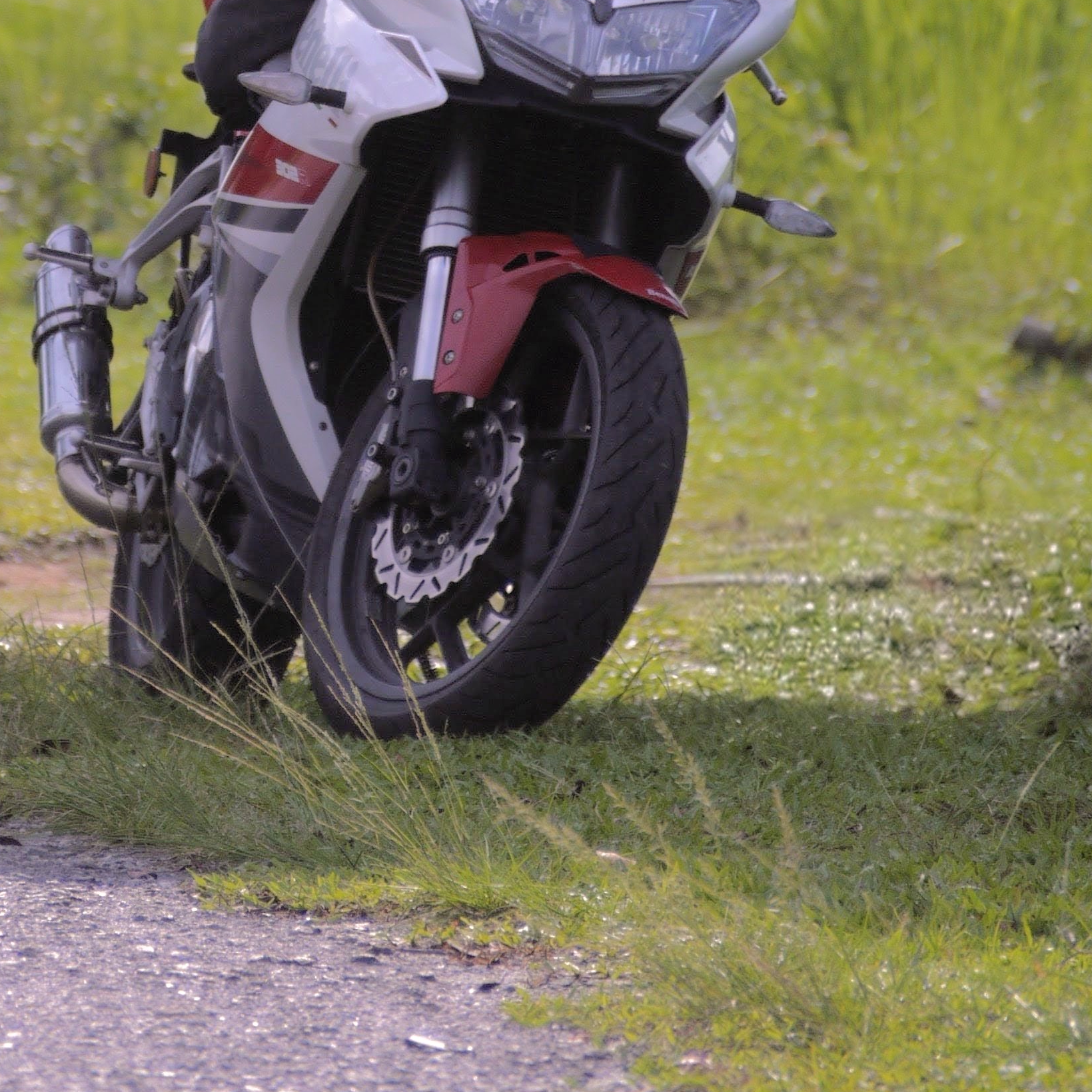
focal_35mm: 647
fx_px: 23092
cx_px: 235
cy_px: -95
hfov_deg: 2.7
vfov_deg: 2.7
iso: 160
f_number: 5.6
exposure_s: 1/1300
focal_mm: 150
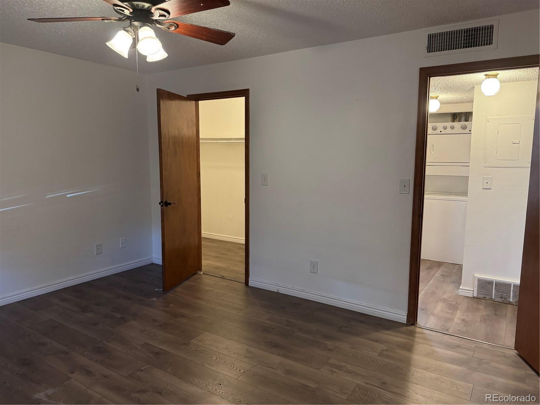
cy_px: 202
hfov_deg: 71.6
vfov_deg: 56.8
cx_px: 270
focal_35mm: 24
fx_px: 374
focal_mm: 6.76
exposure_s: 1/60
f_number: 1.78
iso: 500
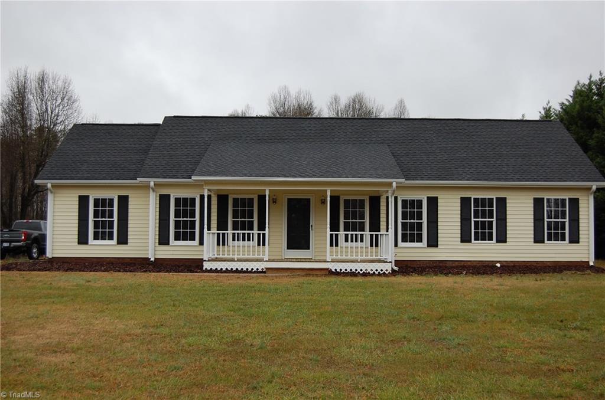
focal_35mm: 45
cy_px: 200
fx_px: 755
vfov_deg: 29.7
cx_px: 302
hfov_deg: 43.7
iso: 280
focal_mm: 30
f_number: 5.6
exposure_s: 1/125
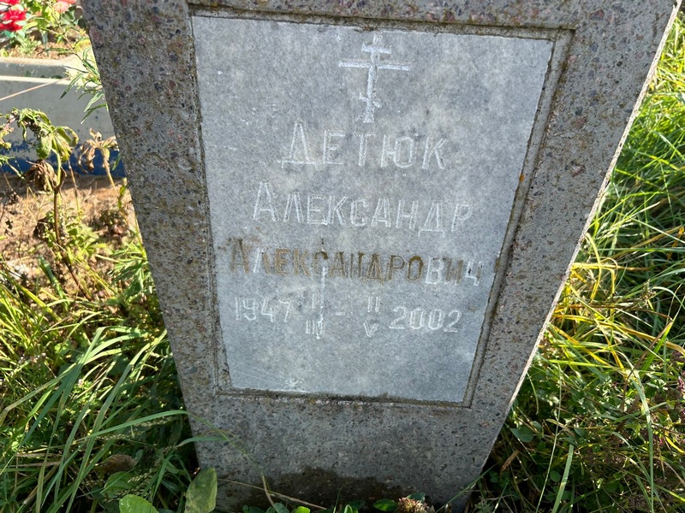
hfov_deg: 67.3
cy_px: 256
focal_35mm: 26
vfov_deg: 53.1
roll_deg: -2.7
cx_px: 342
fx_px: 515
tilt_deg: -30.3
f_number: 1.5
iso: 50
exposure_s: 1/894
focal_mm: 5.7
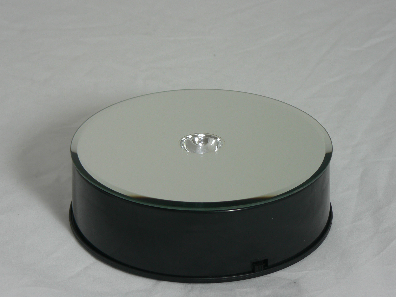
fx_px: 1419
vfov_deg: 12.0
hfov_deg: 15.9
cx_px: 198
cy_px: 148
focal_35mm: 124
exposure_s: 1/30
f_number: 3.2
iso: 80
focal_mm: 20.7
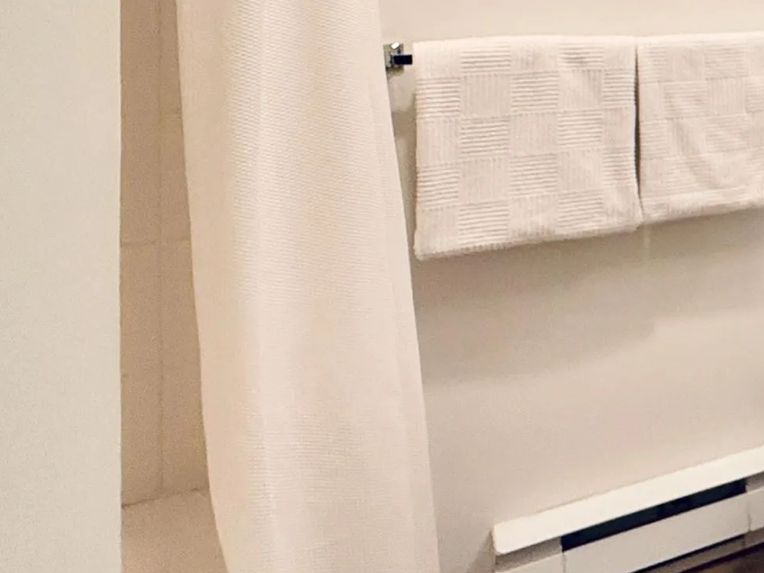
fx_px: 971
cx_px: 1128
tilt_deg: +0.8
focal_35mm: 44
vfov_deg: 30.1
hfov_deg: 28.7
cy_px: -31
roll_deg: +0.1
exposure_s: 1/120
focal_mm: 2.22
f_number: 2.2
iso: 250
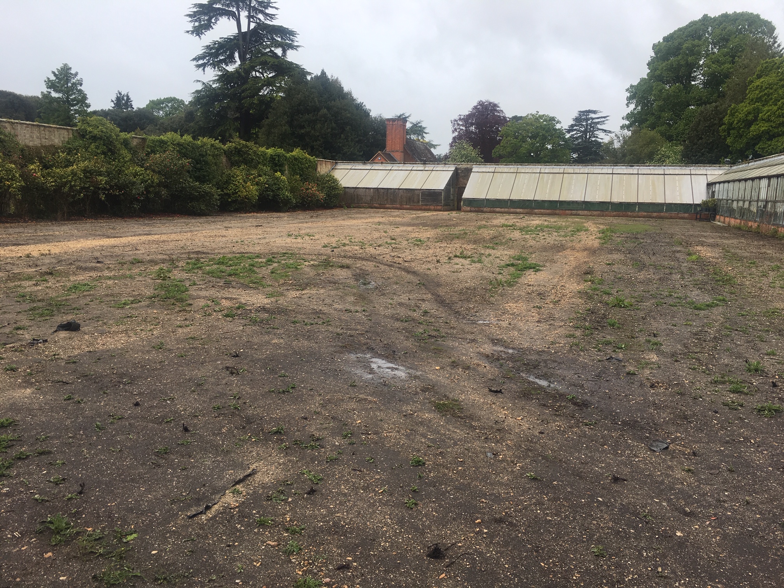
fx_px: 657
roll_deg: -3.4
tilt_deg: -9.2
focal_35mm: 29
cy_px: 294
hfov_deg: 61.7
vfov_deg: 48.2
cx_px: 392
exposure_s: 1/836
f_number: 2.2
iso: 25
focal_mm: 4.15
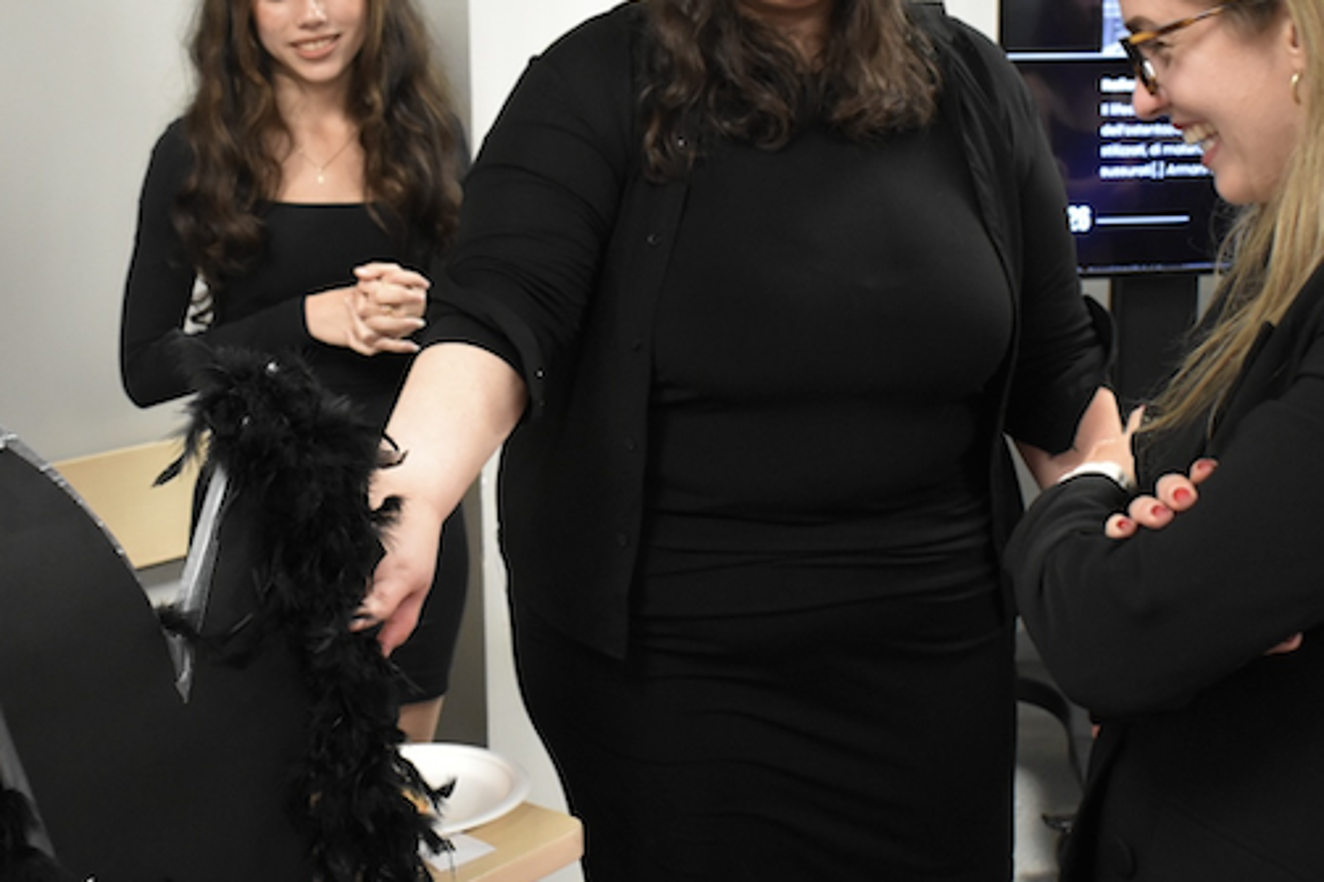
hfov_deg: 36.2
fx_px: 2022
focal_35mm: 55
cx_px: 629
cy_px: 305
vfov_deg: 24.5
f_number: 3.8
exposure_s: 1/80
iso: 3200
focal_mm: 24
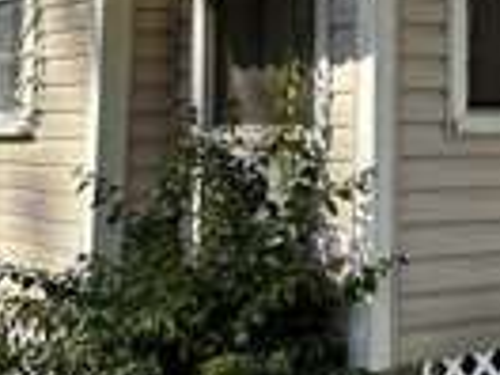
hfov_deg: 21.9
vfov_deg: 16.6
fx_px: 1257
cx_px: 470
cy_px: -13
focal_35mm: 87
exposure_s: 1/2028
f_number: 1.78
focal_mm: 6.86
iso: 80
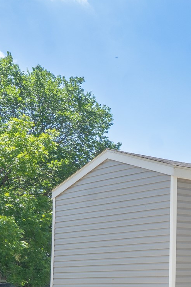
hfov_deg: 14.8
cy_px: 227
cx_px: 377
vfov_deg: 26.0
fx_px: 611
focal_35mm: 77
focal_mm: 17.5
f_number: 9
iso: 100
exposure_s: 1/125
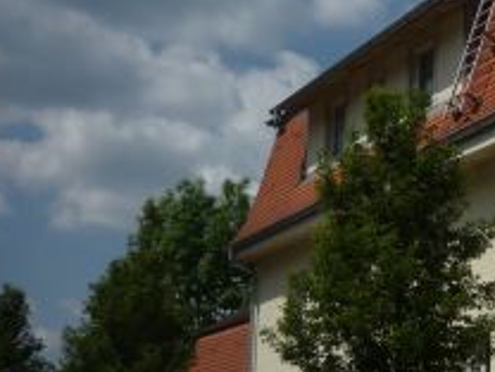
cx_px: 543
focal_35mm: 74
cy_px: 269
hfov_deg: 24.6
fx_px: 1058
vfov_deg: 19.8
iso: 100
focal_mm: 5.2
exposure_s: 1/1000
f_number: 6.3
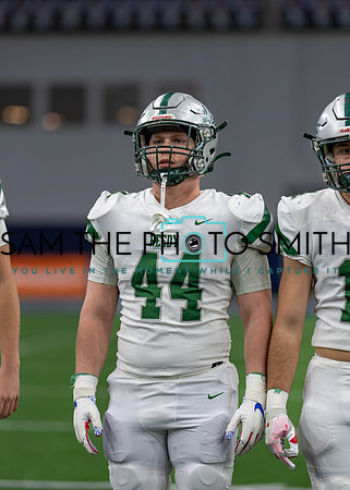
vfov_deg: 10.2
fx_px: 2758
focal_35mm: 198
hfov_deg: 7.3
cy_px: 245
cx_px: 175
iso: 400
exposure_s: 1/640
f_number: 1.8
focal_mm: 135
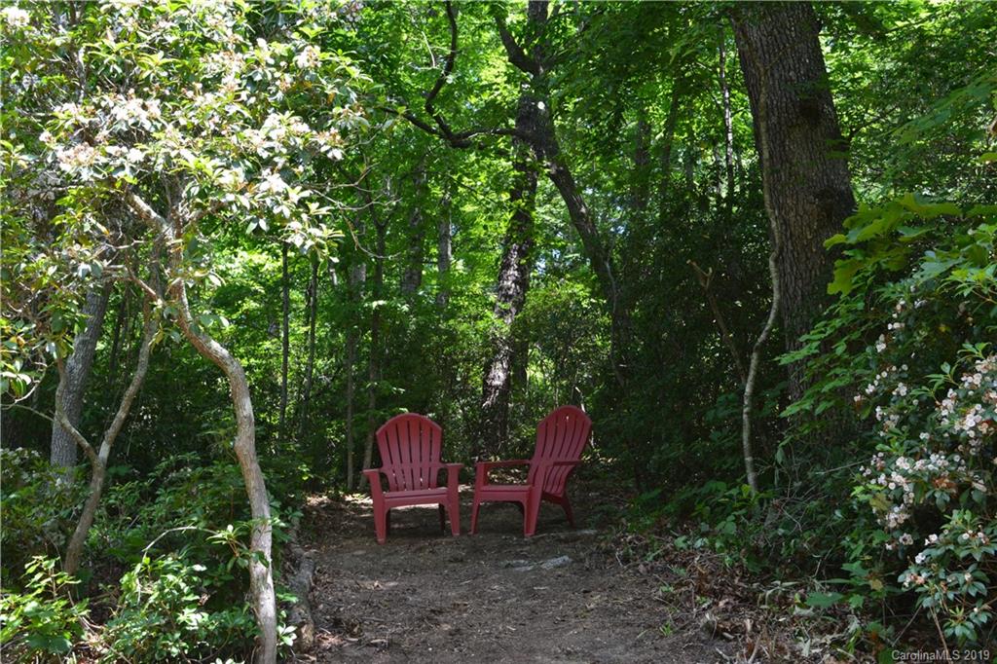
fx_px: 1329
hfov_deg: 41.1
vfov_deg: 28.1
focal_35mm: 48
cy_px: 332
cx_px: 498
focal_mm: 32
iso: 360
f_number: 10
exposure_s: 1/60
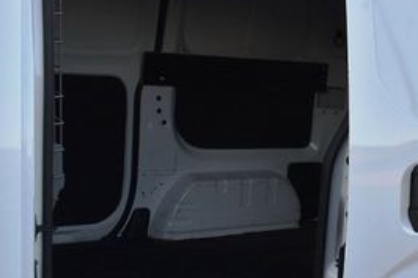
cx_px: 405
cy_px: 188
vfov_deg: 20.8
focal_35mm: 65
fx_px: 754
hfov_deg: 29.2
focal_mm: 18
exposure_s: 1/250
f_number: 5.6
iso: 320
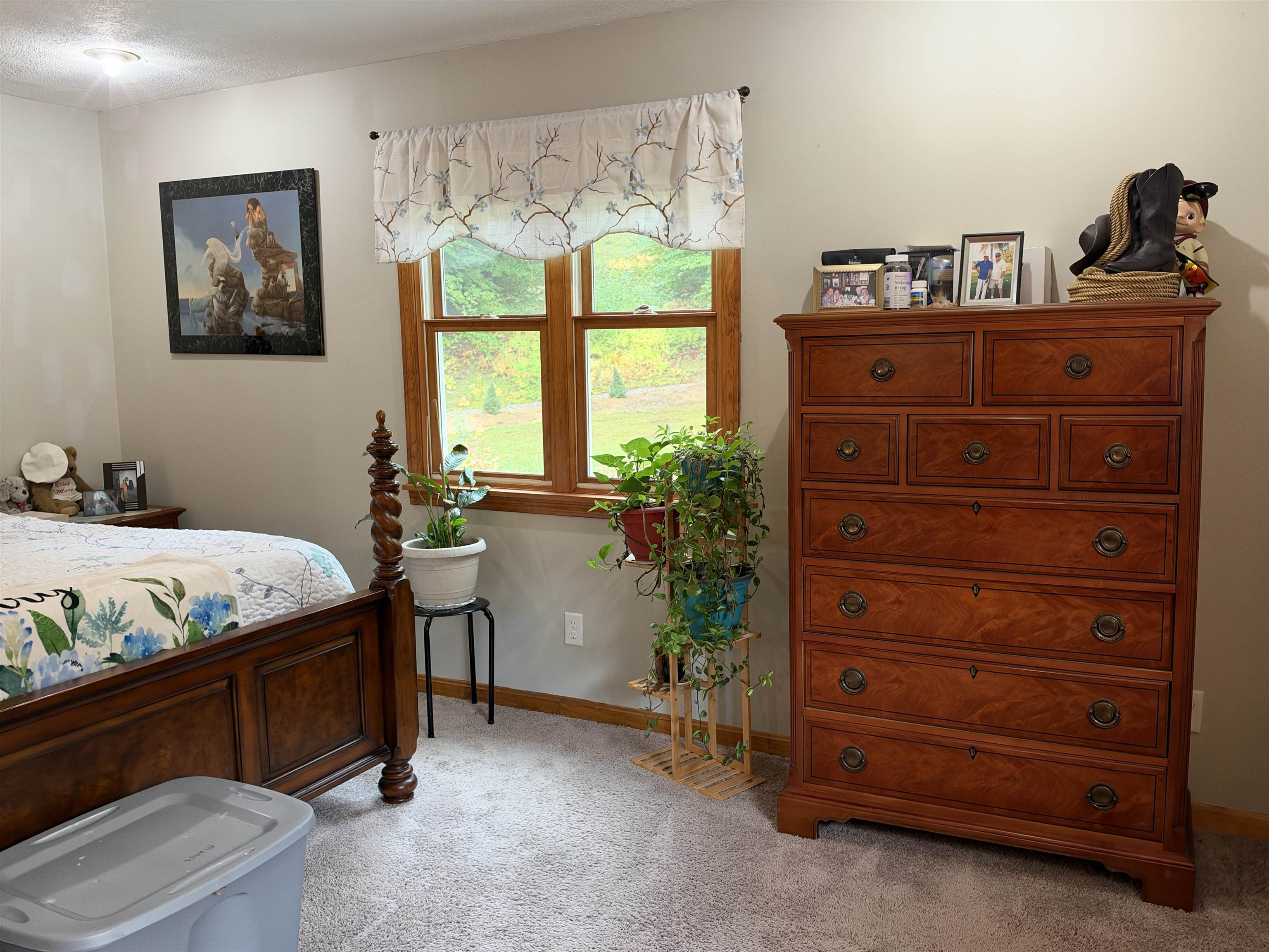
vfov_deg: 51.4
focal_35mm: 27
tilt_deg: -7.1
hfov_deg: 65.3
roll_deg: +1.2
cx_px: 634
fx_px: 990
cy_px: 476
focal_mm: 6.93
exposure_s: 1/60
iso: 400
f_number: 1.8
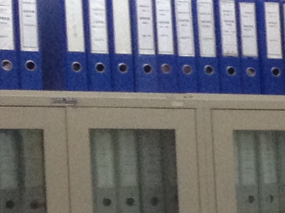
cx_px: 1002
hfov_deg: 6.7
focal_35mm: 253
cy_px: 288
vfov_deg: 5.8
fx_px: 2083
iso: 125
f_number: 2.4
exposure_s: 1/20
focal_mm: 4.28
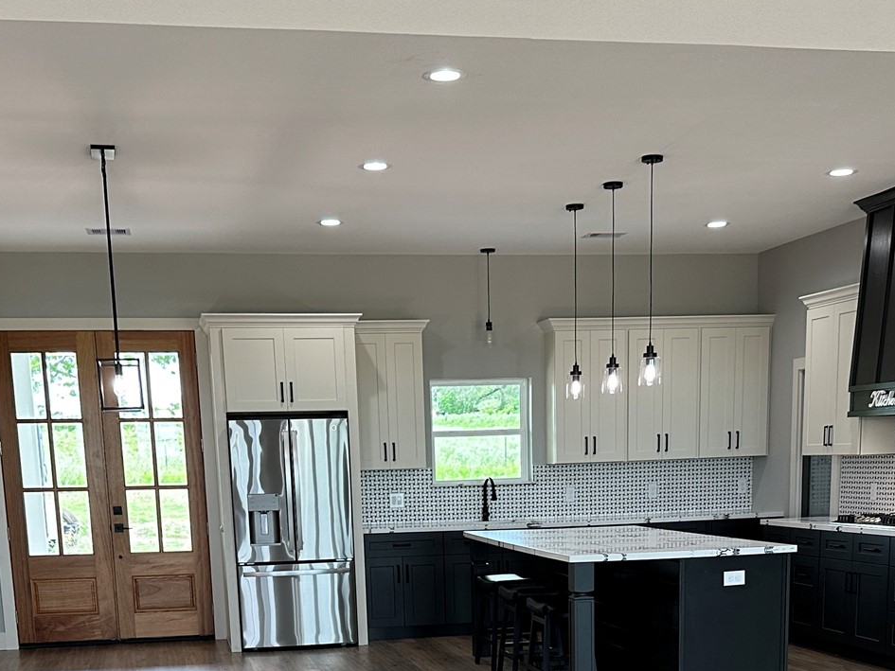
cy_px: 704
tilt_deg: -10.5
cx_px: 432
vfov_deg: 26.2
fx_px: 1345
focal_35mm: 52
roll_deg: +1.1
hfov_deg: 36.8
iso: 160
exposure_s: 1/120
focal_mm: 6.86
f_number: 1.78
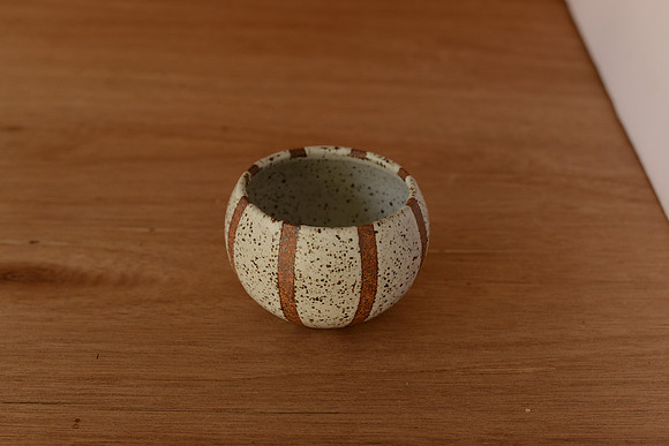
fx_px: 929
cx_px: 334
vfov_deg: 27.0
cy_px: 223
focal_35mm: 50
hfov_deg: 39.6
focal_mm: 50
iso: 500
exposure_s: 1/100
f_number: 6.3
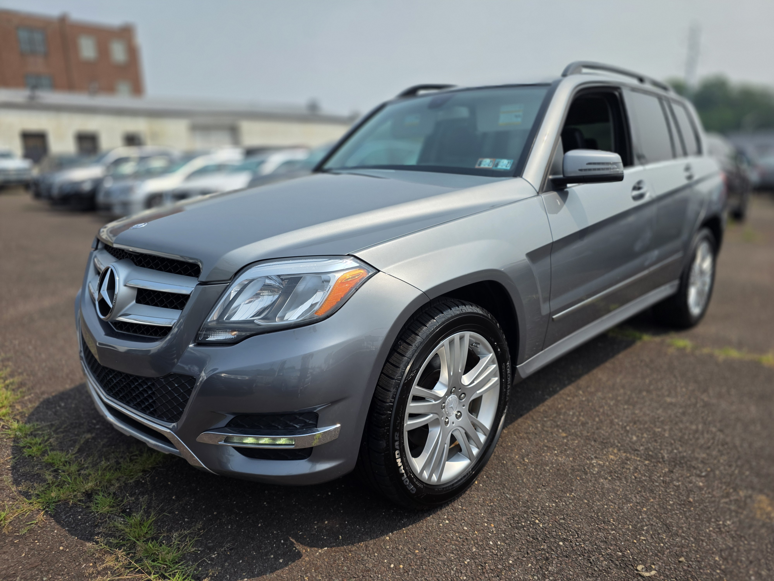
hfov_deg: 73.9
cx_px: 387
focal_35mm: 23
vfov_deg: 58.9
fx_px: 514
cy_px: 290
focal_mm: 6.3
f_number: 1.7
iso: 80
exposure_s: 1/5447
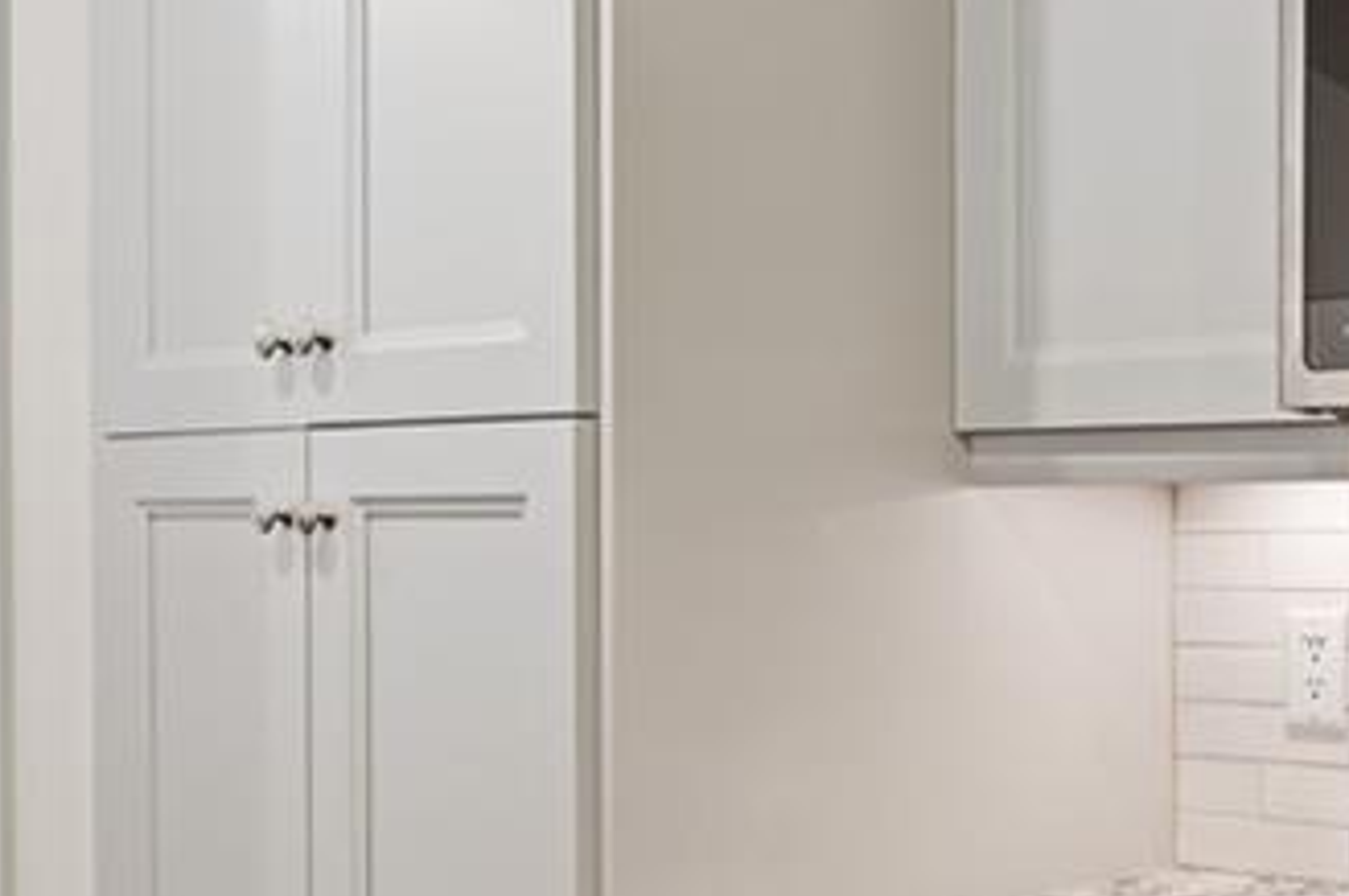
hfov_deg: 32.9
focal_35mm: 50
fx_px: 1872
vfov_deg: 26.9
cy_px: 522
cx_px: 1600
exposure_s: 2
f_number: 8
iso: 250
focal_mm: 16
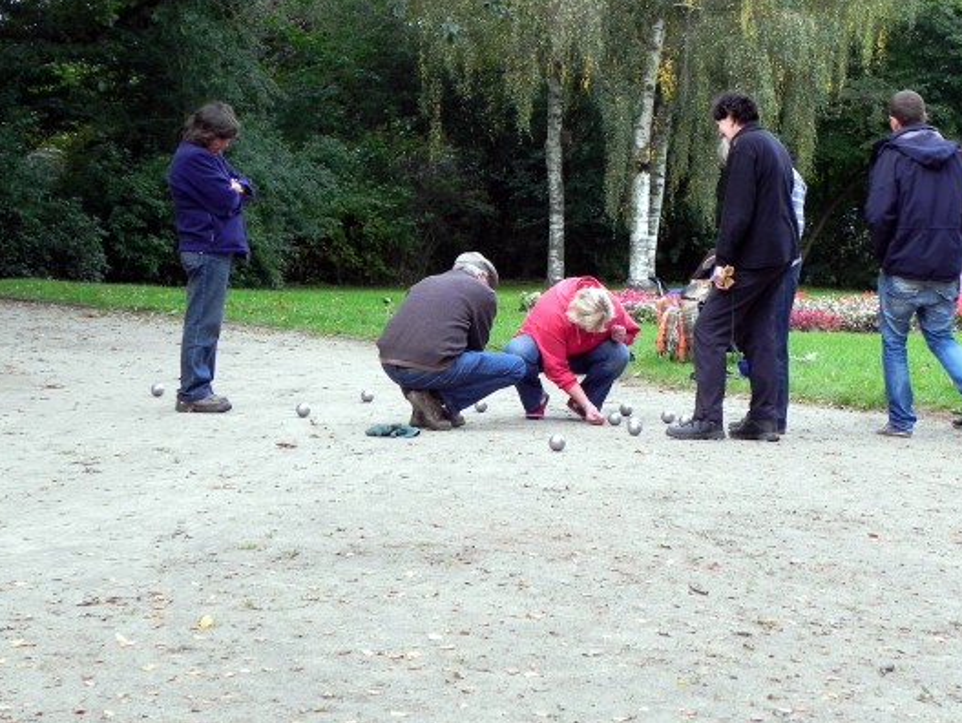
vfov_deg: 16.2
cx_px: 511
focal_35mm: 91
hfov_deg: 21.5
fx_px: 2531
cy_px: 287
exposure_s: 1/78.5
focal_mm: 13.4
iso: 160
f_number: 4
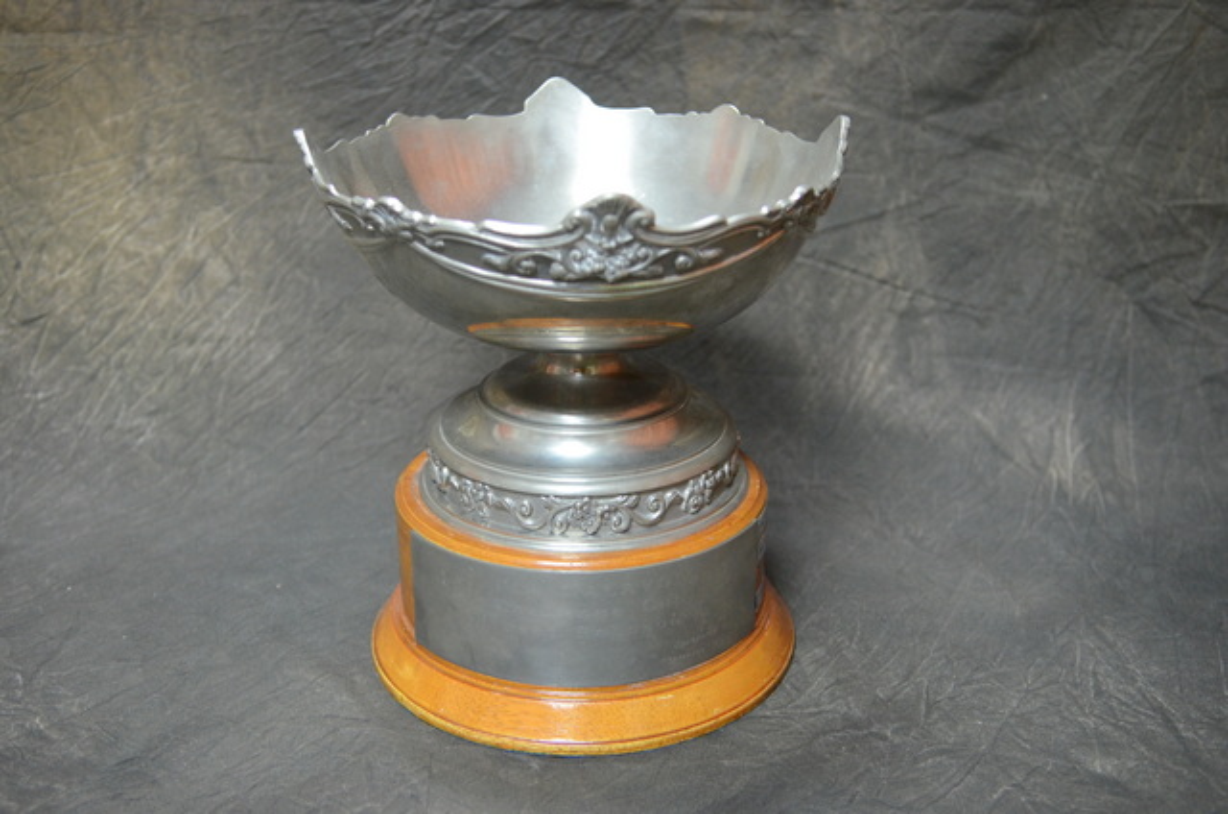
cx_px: 614
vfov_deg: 29.7
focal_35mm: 45
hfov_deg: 43.7
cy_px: 407
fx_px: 1532
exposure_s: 1/30
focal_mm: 30
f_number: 2.8
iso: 1600
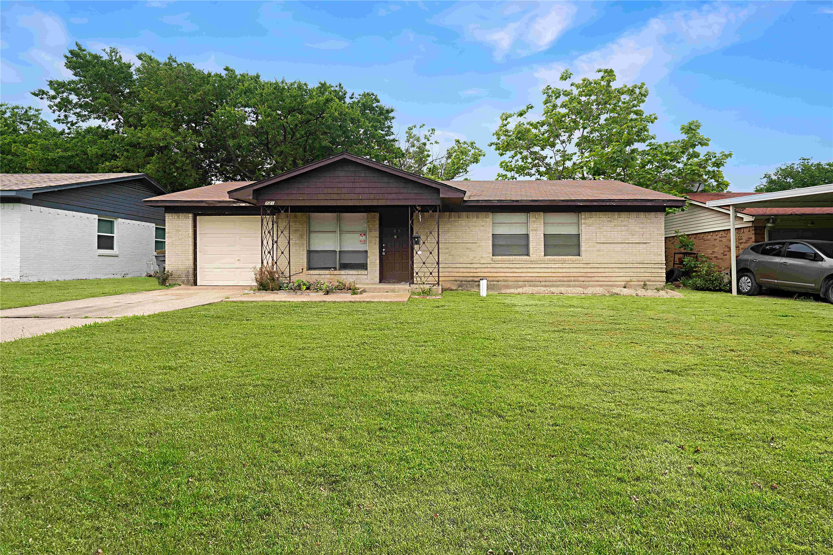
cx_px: 416
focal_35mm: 17
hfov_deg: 93.3
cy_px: 278
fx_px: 393
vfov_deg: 70.4
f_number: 9
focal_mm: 17
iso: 500
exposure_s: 1/250
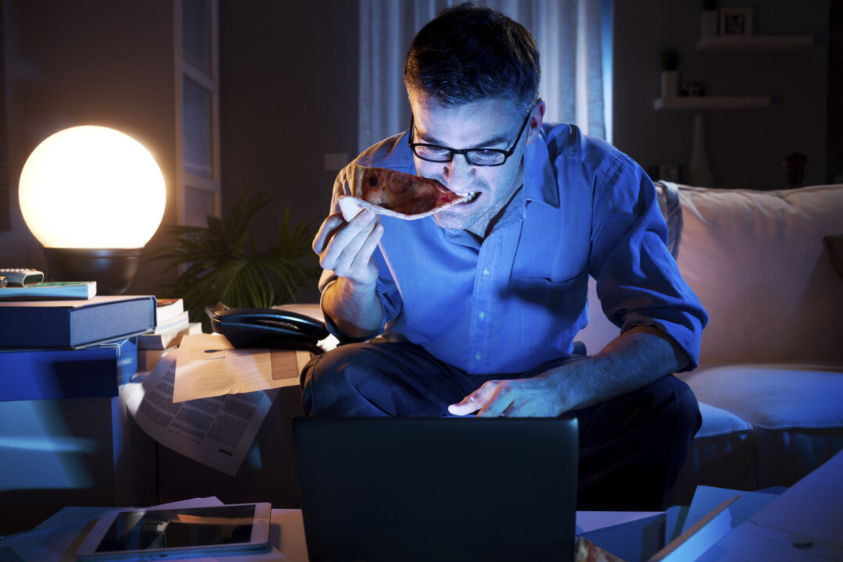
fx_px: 820
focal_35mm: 35
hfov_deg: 54.4
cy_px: 281
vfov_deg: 37.9
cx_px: 422
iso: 100
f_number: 5.6
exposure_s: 1/125
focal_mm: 35
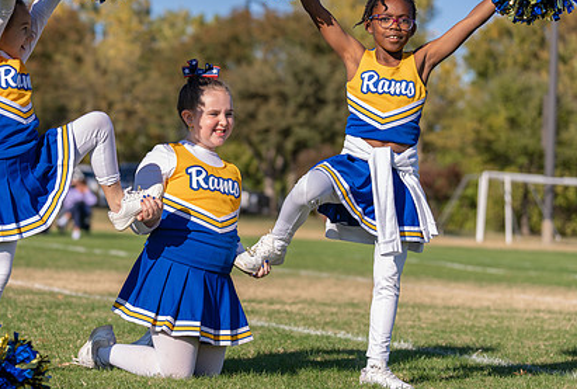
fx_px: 2010
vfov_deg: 11.1
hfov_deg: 16.3
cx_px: 180
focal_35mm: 125
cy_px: 196
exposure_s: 1/1600
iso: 100
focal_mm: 77
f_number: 2.8
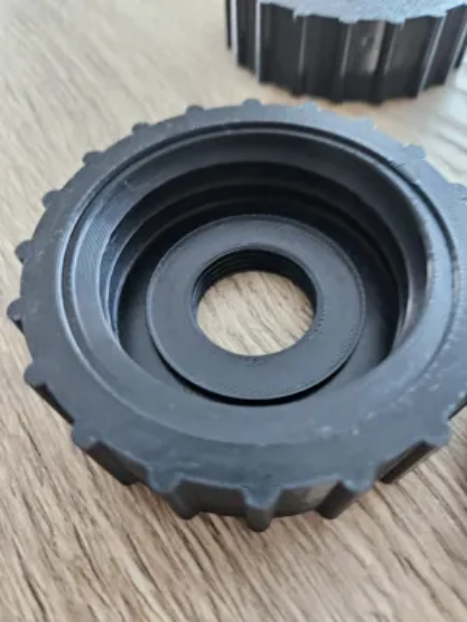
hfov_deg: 58.9
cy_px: 311
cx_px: 234
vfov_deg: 73.9
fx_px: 414
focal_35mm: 23
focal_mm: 5.4
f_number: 1.8
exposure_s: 1/25
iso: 500
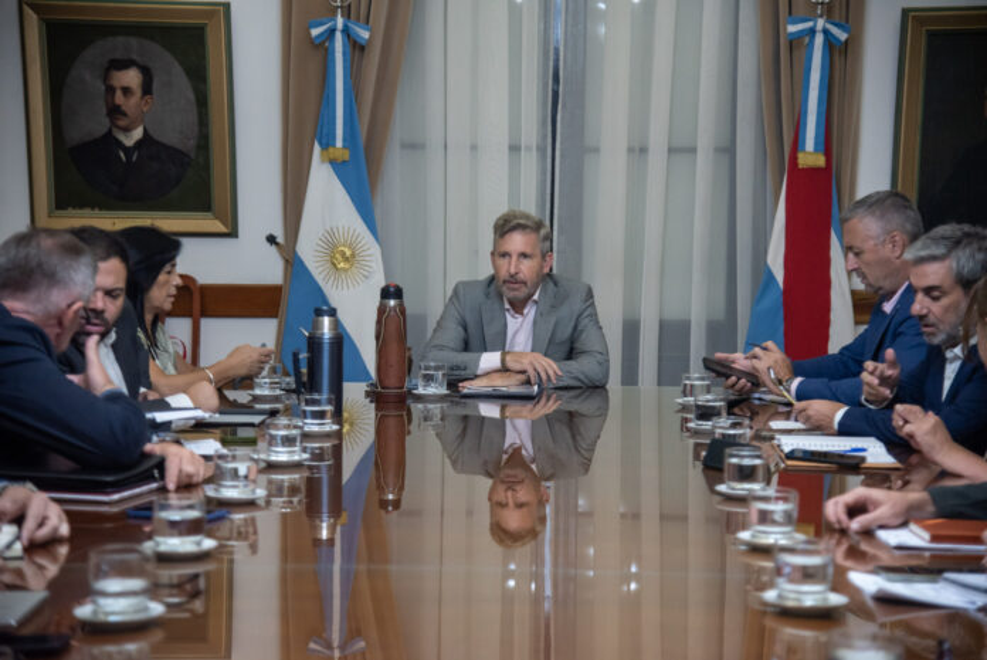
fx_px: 2057
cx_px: 494
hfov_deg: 27.0
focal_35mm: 75
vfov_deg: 18.2
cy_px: 330
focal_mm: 75
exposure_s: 1/200
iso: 1600
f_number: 4
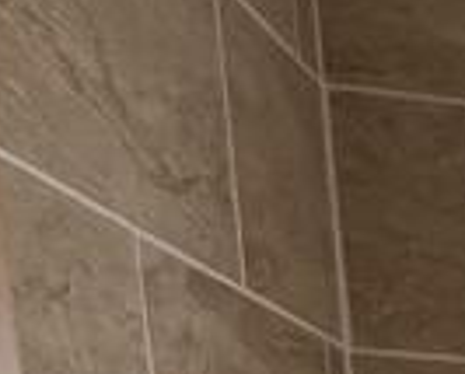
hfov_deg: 11.9
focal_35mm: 105
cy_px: 986
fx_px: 1448
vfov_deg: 11.3
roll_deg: -3.5
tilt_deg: -12.1
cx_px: 1301
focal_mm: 2.22
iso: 64
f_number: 2.2
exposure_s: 1/125
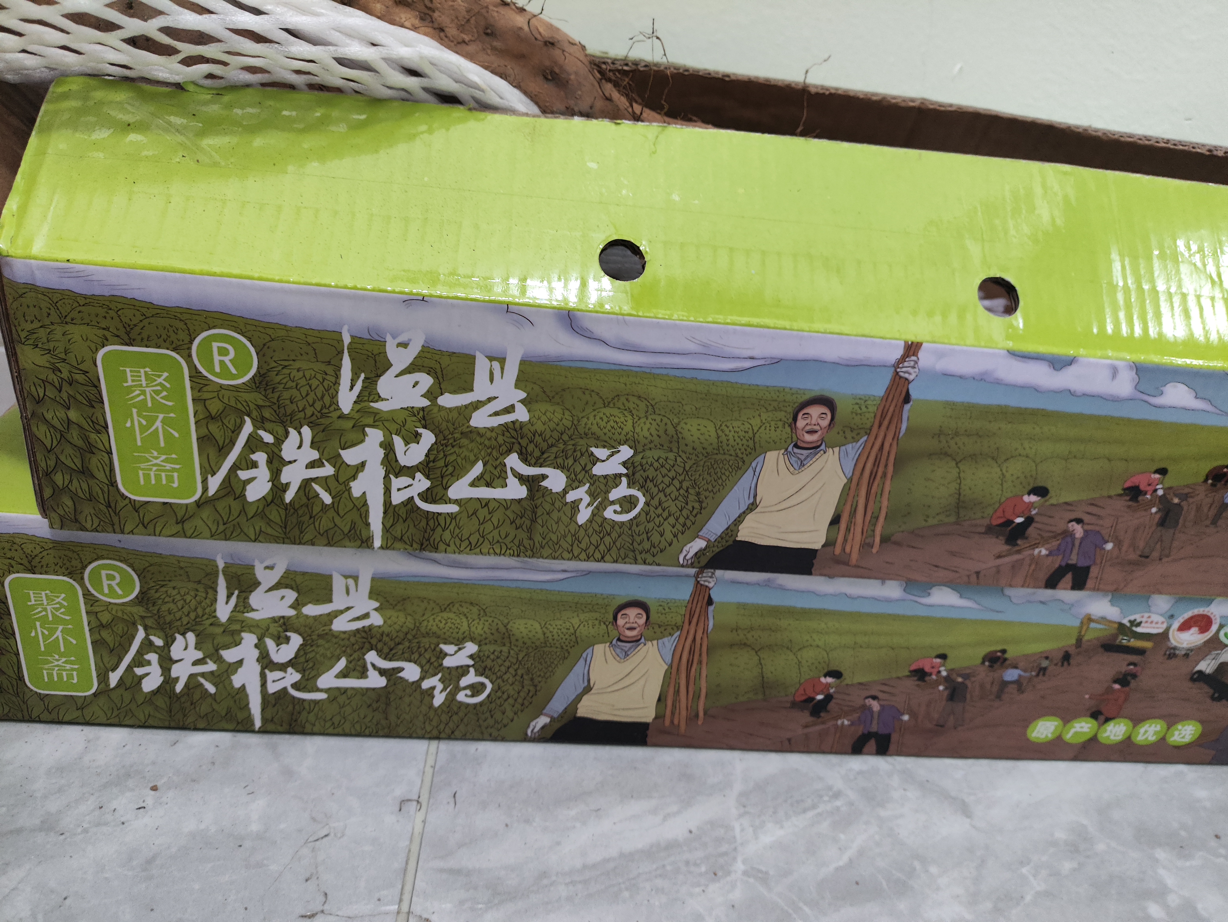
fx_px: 852
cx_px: 614
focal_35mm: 24
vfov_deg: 56.9
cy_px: 461
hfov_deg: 71.6
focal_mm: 4.68
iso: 824
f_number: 1.8
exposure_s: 1/25
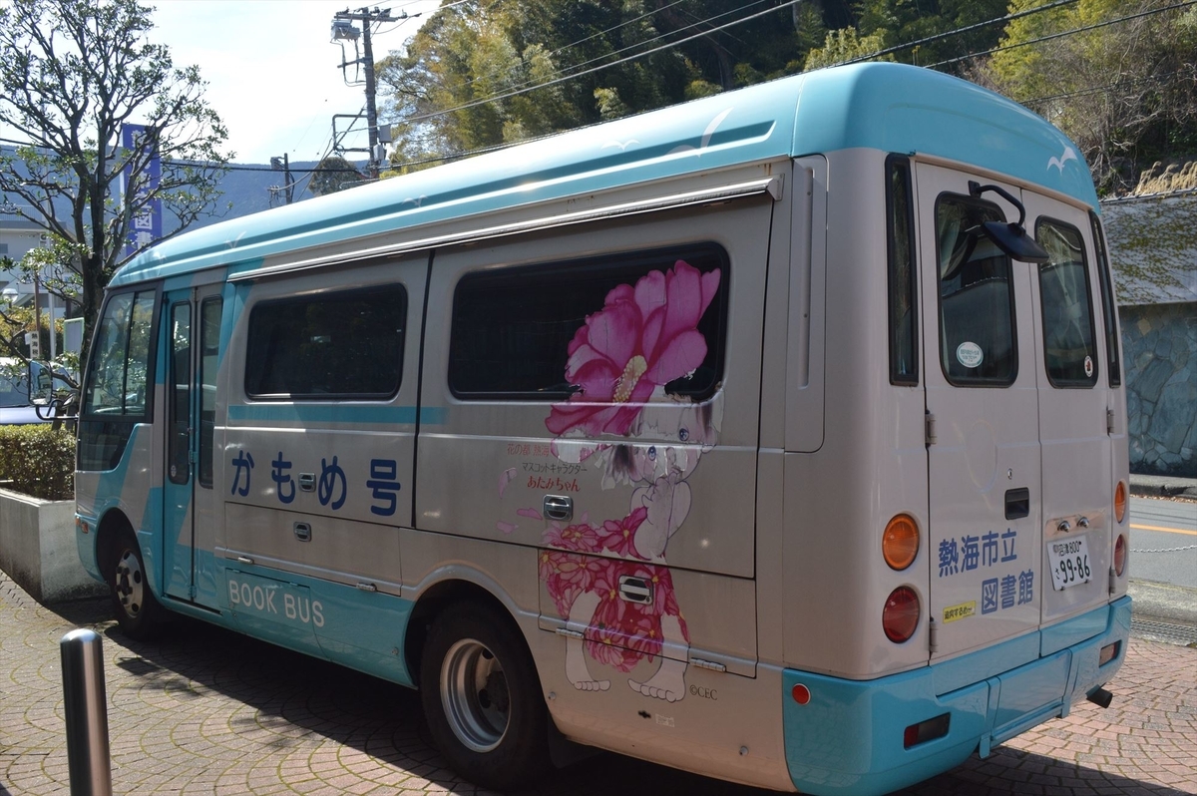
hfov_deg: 62.0
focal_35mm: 30
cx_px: 598
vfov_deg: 43.5
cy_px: 398
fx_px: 997
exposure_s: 1/400
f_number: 10
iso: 400
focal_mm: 20
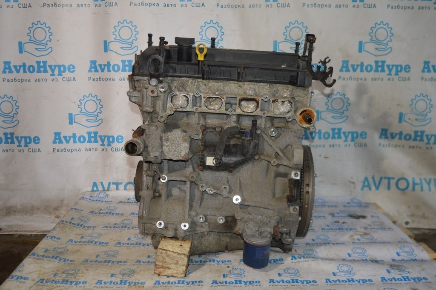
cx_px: 218
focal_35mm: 36
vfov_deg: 36.8
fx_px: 436
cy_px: 145
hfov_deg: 53.2
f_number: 4
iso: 400
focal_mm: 24
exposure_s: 1/80
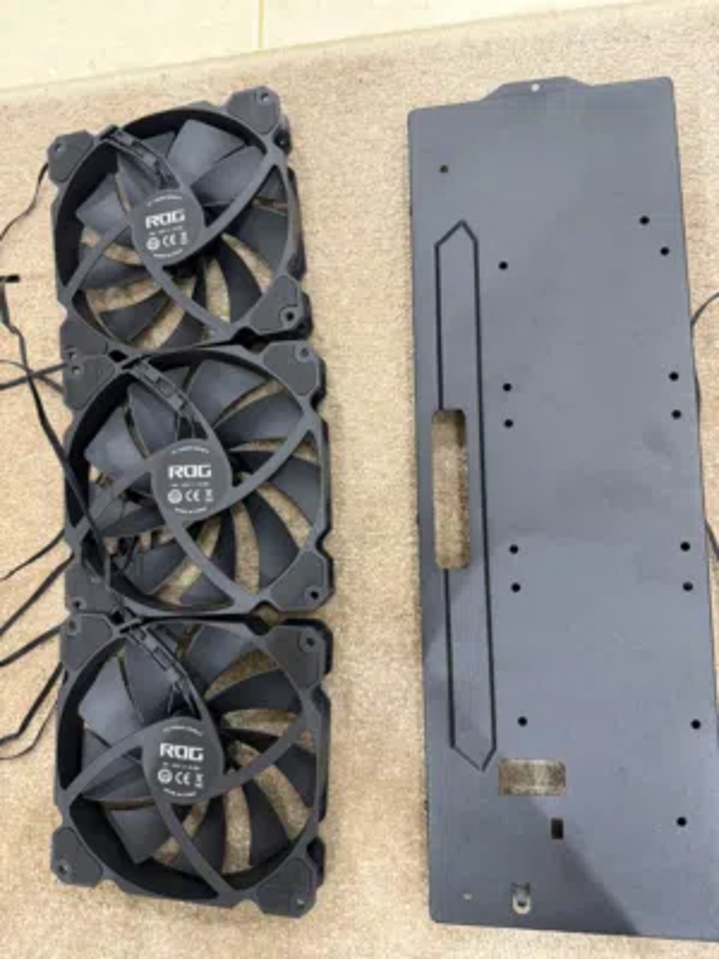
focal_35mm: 24
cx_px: 360
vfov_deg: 71.6
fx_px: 665
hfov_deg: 56.8
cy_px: 480
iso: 500
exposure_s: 1/50
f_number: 1.78
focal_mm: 6.76
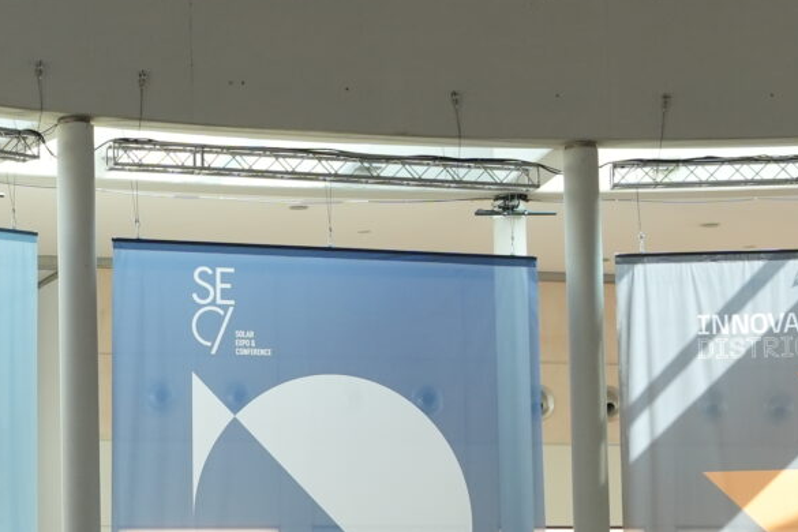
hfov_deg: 18.8
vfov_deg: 12.9
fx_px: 2327
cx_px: -35
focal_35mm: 105
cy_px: 534
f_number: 4
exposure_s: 1/160
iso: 800
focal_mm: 24
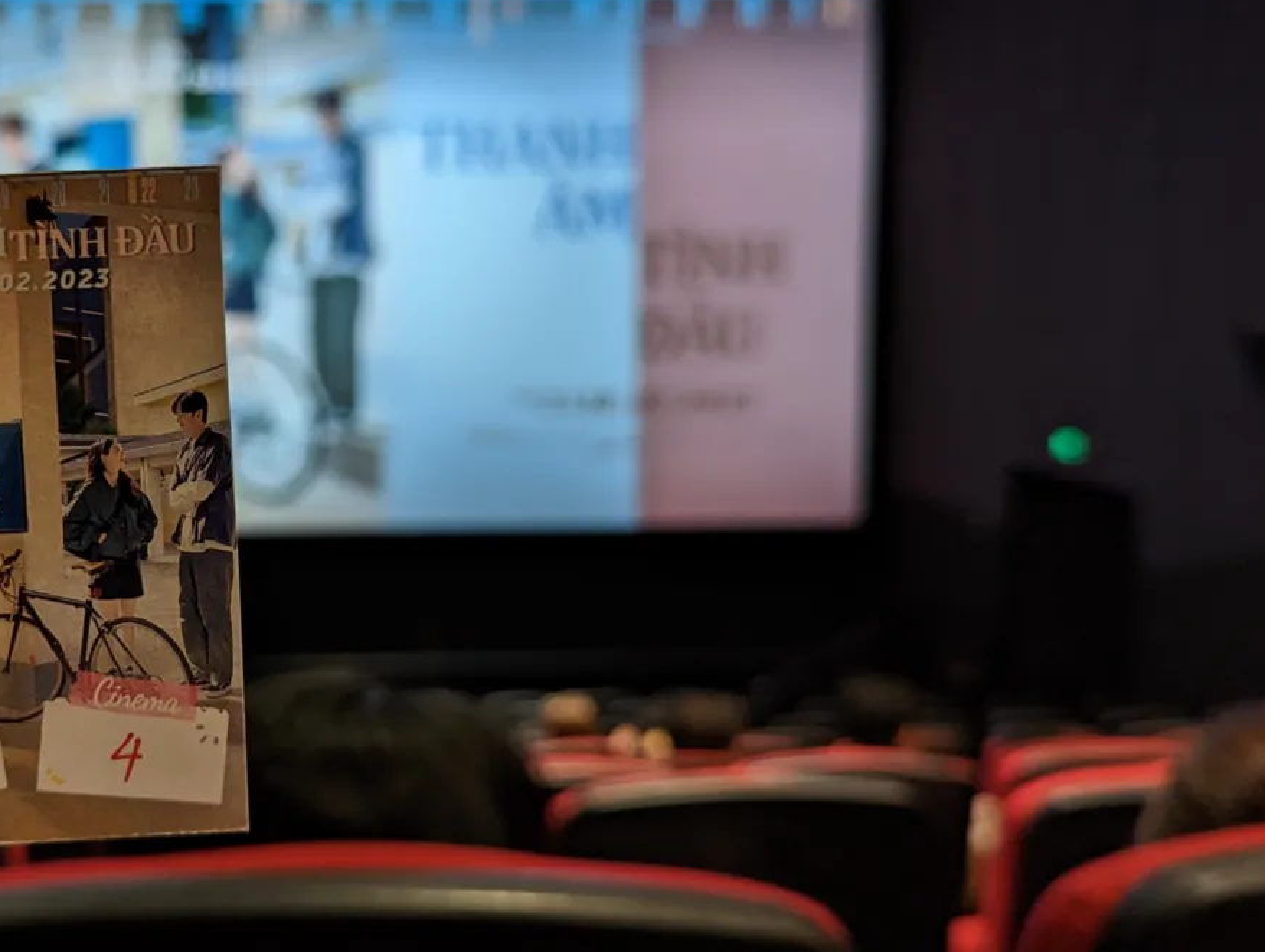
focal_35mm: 42
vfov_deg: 34.4
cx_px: 303
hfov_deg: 43.2
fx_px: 1537
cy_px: 460
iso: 182
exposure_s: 1/18.4
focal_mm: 6.81
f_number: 1.85
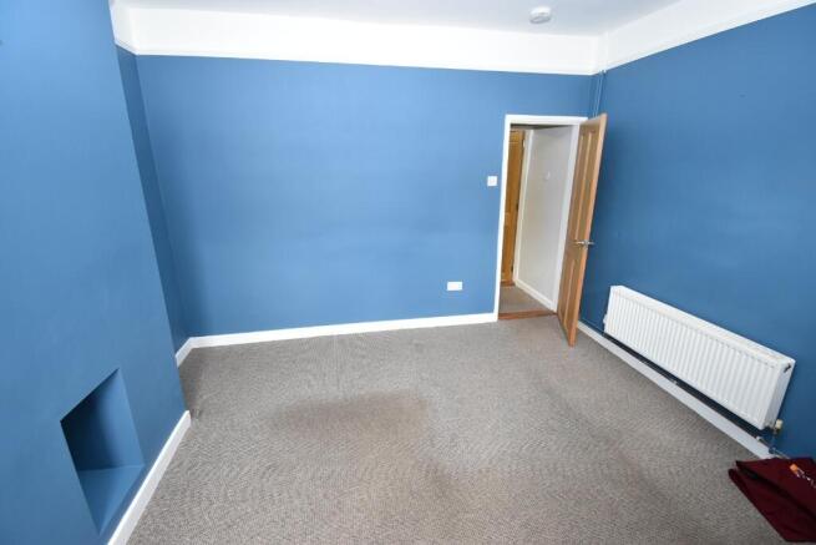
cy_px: 272
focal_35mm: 15
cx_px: 408
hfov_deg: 100.4
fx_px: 340
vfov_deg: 77.4
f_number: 4.5
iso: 1100
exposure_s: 1/60
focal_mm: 10
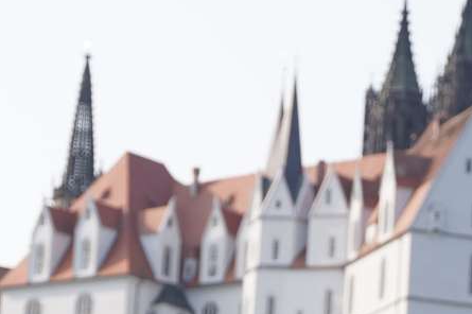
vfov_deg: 6.6
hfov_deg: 10.1
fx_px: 2671
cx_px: 321
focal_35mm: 204
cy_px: 513
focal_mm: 47.2
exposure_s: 1/1000
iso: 100
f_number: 2.8
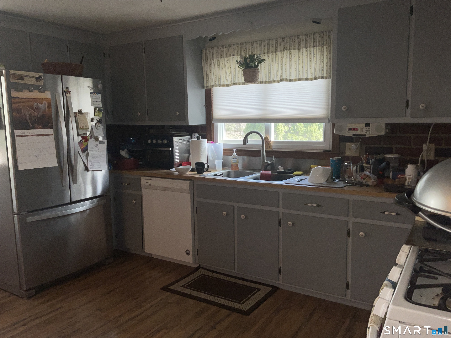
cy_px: 169
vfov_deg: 48.2
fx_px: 378
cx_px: 226
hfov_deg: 61.7
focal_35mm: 29
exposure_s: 1/60
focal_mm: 3
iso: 20
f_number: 1.8
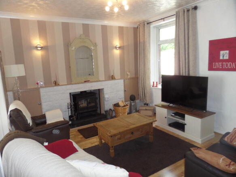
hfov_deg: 71.6
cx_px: 118
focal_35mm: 24
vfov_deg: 56.8
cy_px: 88
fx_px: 164
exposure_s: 1/30
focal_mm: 4
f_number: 3.2
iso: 200
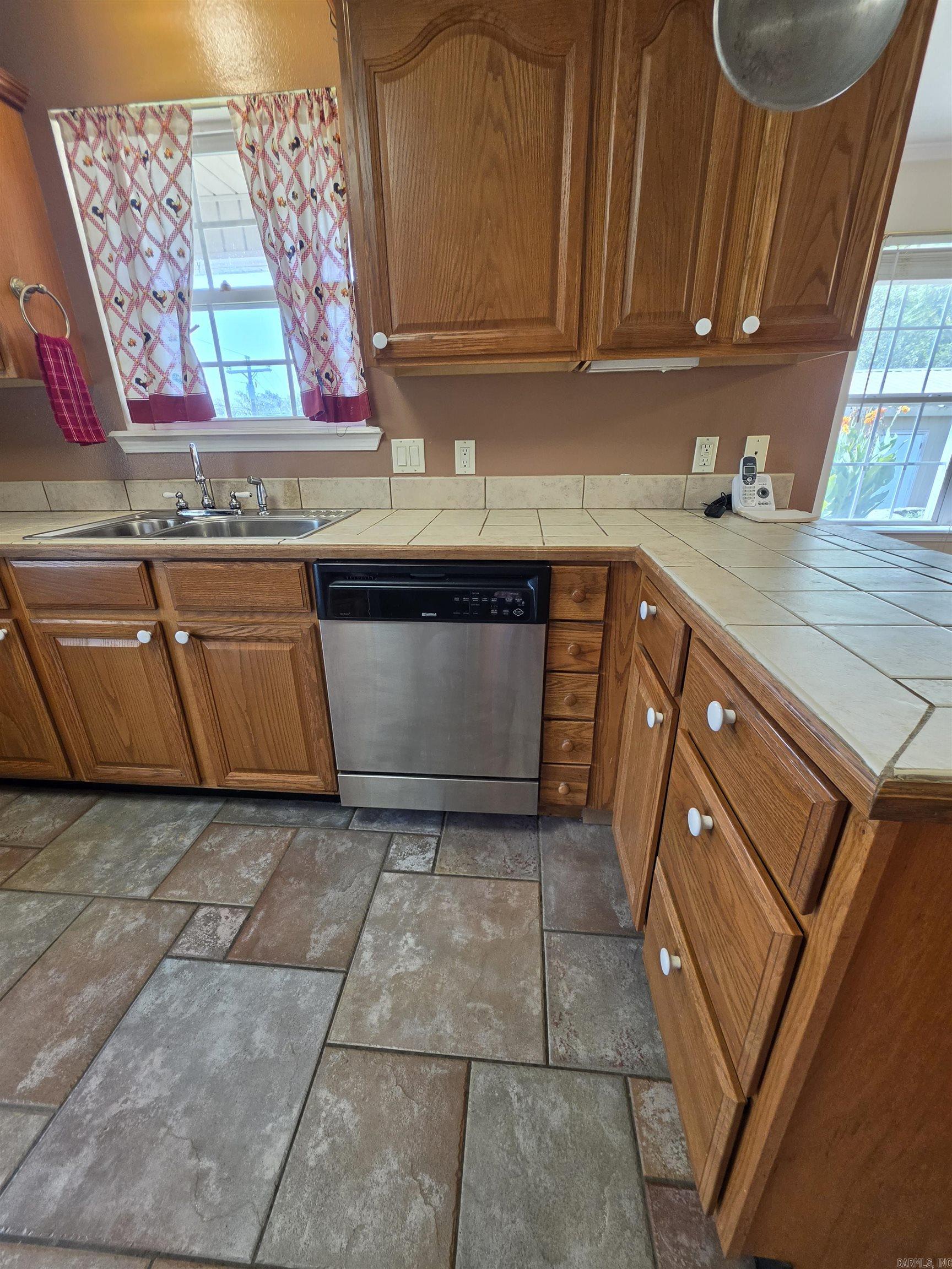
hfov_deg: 89.9
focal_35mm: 13
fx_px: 477
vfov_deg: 106.2
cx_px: 476
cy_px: 634
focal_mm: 2.2
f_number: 1.9
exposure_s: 1/120
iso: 200
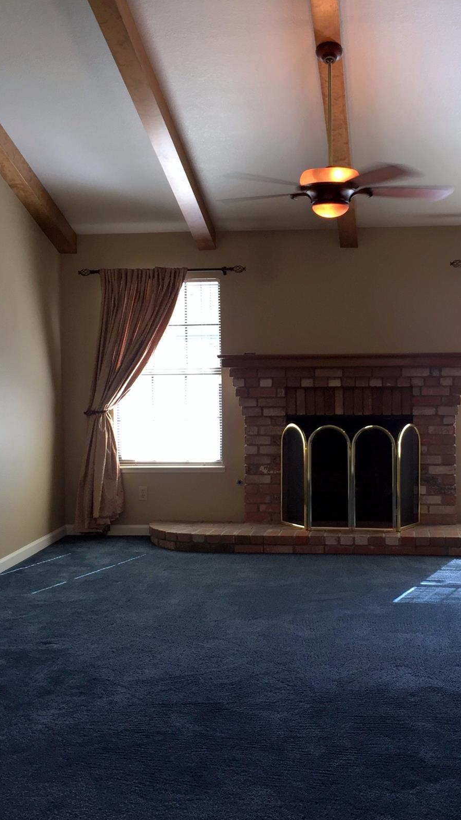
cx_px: 303
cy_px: 392
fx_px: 869
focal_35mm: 40
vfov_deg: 50.5
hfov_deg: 29.5
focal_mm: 4.15
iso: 50
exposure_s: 1/30
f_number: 2.2
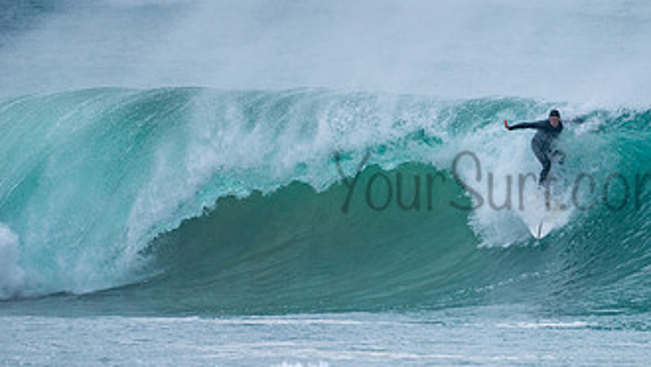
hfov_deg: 2.3
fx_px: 15889
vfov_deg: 1.3
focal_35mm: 920
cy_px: 165
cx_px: 537
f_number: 5.6
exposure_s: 1/1000
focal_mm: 500
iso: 250
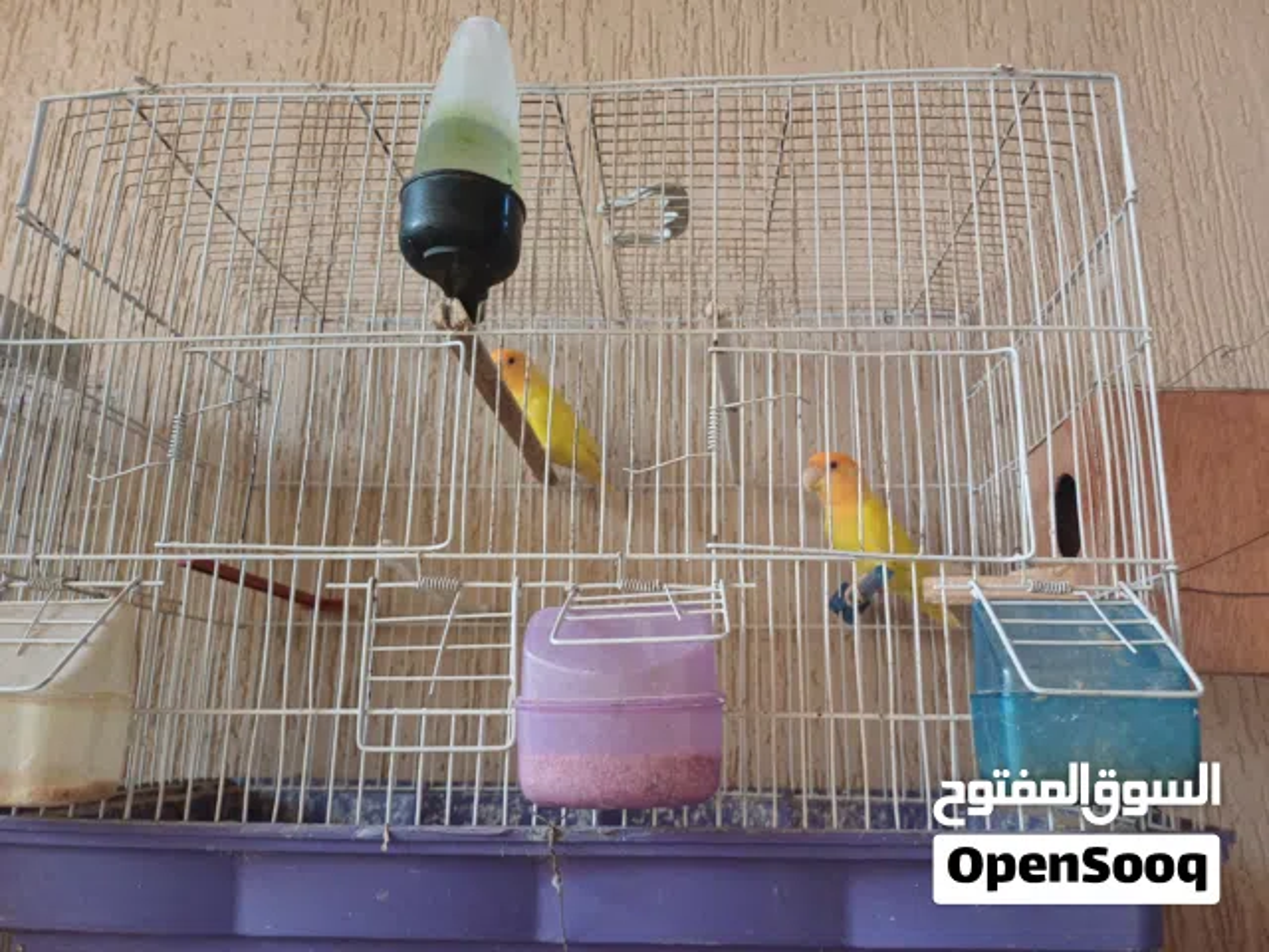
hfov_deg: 69.4
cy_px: 476
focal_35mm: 25
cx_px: 634
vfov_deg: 54.9
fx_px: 916
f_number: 1.8
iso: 160
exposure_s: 1/50
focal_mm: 4.65
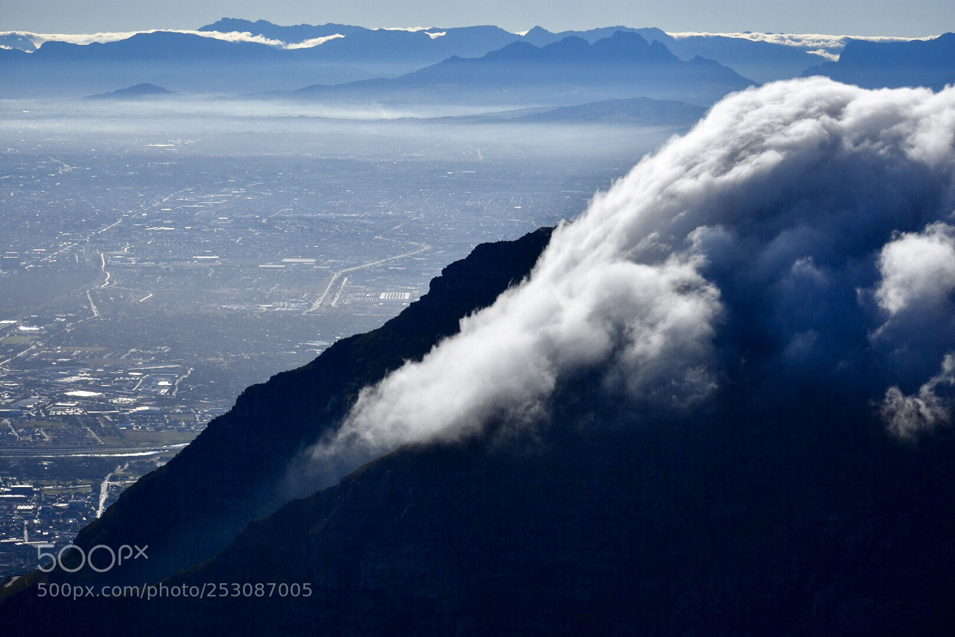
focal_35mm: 108
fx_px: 2865
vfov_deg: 12.7
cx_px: 478
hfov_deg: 18.9
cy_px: 318
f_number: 5
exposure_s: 1/4000
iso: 100
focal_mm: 72
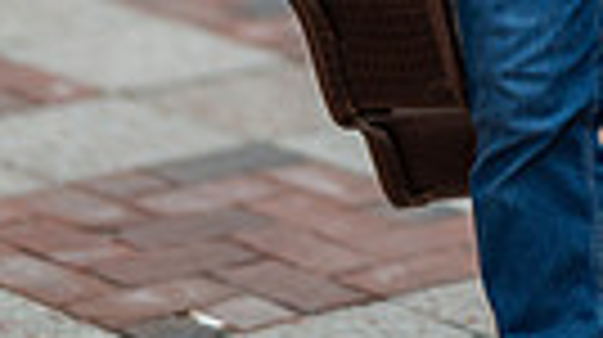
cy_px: -644
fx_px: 4791
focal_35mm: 300
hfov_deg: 7.2
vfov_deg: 3.9
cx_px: 666
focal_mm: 85
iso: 250
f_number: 1.2
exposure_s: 1/400
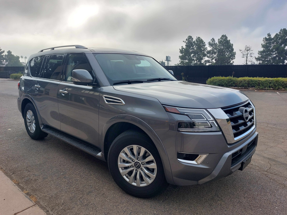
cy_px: 108
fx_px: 199
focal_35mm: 24
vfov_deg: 56.8
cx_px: 144
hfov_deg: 71.6
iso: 25
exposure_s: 1/949
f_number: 1.8
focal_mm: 5.23
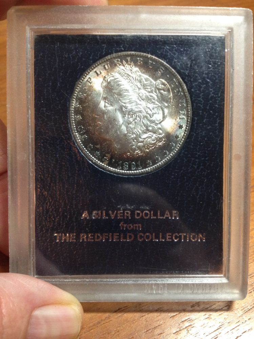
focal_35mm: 35
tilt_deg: -51.0
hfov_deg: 40.7
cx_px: 127
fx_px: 342
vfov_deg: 52.6
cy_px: 170
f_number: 2.4
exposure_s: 1/20
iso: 160
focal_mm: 4.28
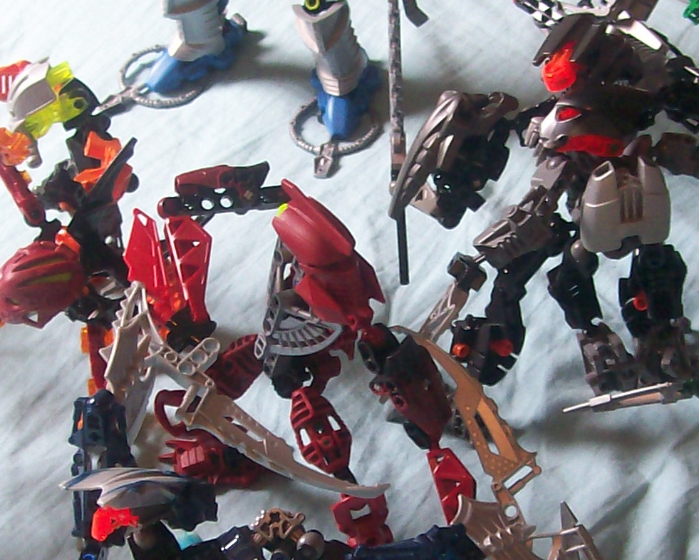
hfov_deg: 17.5
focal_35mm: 110
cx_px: 321
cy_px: 416
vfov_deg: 14.0
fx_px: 2276
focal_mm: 6
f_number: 2.7
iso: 80
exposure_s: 1/33.6
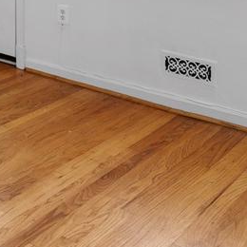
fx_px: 533
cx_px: -71
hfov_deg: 23.2
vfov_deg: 22.8
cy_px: -89
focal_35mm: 66
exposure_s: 1/10
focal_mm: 14
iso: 100
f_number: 8
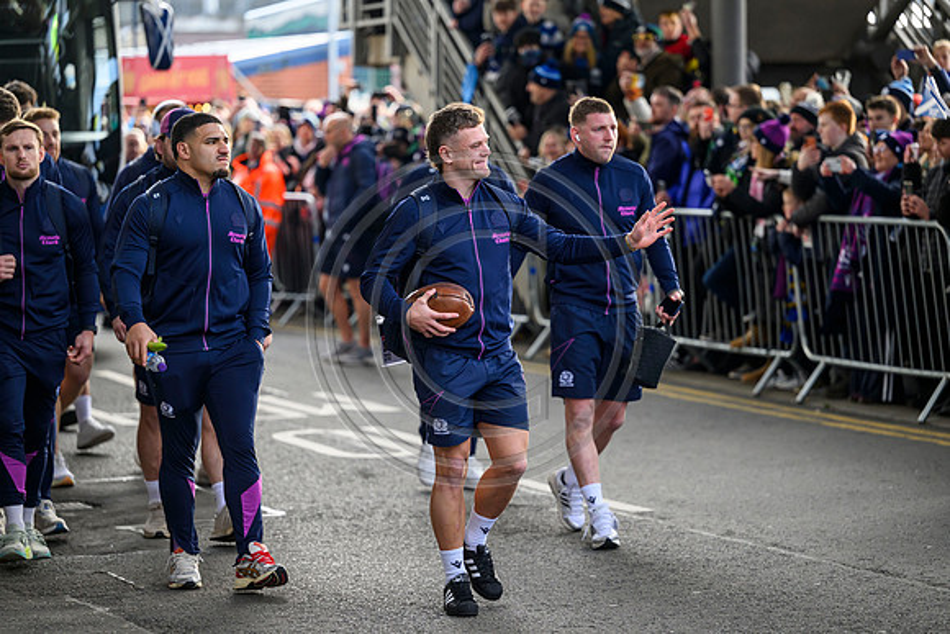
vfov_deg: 10.6
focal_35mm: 130
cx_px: 475
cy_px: 317
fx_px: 3431
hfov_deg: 15.8
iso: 1250
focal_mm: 130
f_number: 2.8
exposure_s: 1/1000
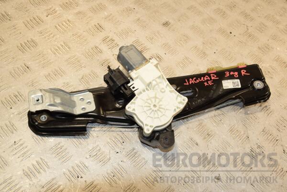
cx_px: 144
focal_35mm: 42
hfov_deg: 46.4
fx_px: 335
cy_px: 96
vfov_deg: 31.9
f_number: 10
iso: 800
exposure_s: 1/200
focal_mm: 28
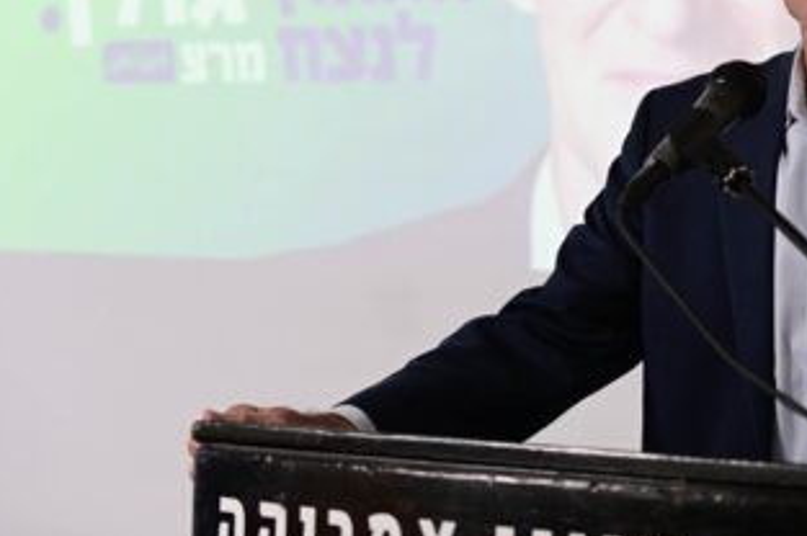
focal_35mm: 112
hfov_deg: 18.2
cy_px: 117
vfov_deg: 12.2
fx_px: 2508
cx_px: 572
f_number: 3.5
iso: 2000
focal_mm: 70
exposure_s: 1/400
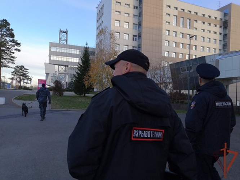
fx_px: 187
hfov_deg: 65.3
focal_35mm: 27
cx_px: 120
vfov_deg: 51.4
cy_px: 90
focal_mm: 3.95
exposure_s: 1/900
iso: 200
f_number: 1.8
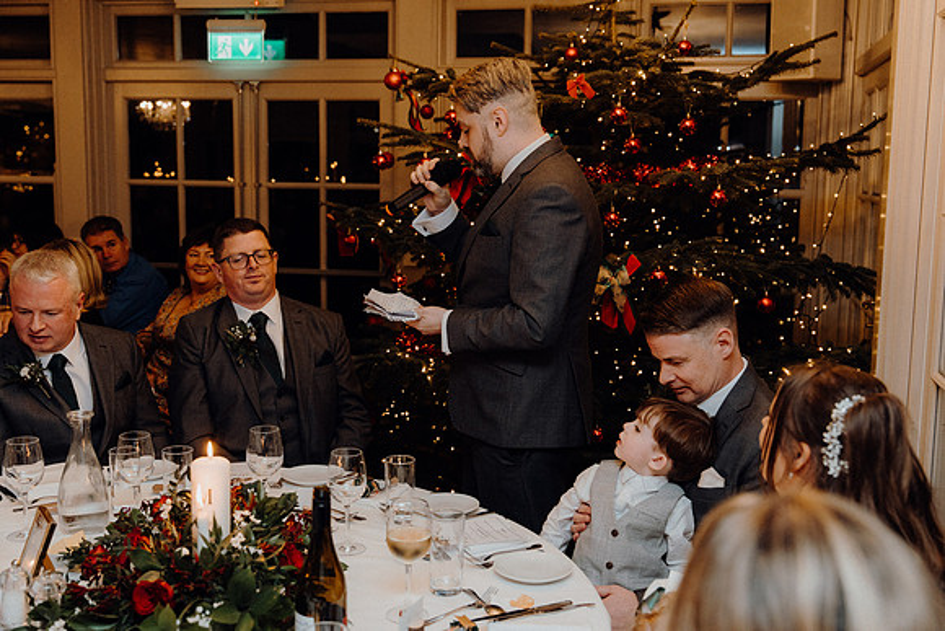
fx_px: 1050
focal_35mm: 40
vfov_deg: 33.4
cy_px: 316
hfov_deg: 48.4
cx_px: 472
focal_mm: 40
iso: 2500
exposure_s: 1/160
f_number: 3.5
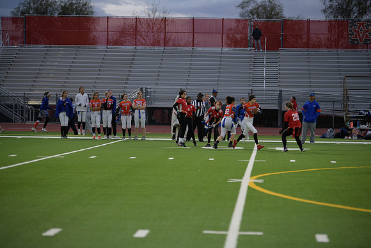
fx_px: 1340
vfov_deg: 10.6
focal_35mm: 130
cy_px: 124
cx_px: 186
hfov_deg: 15.8
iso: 320
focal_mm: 130
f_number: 2.8
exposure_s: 1/200
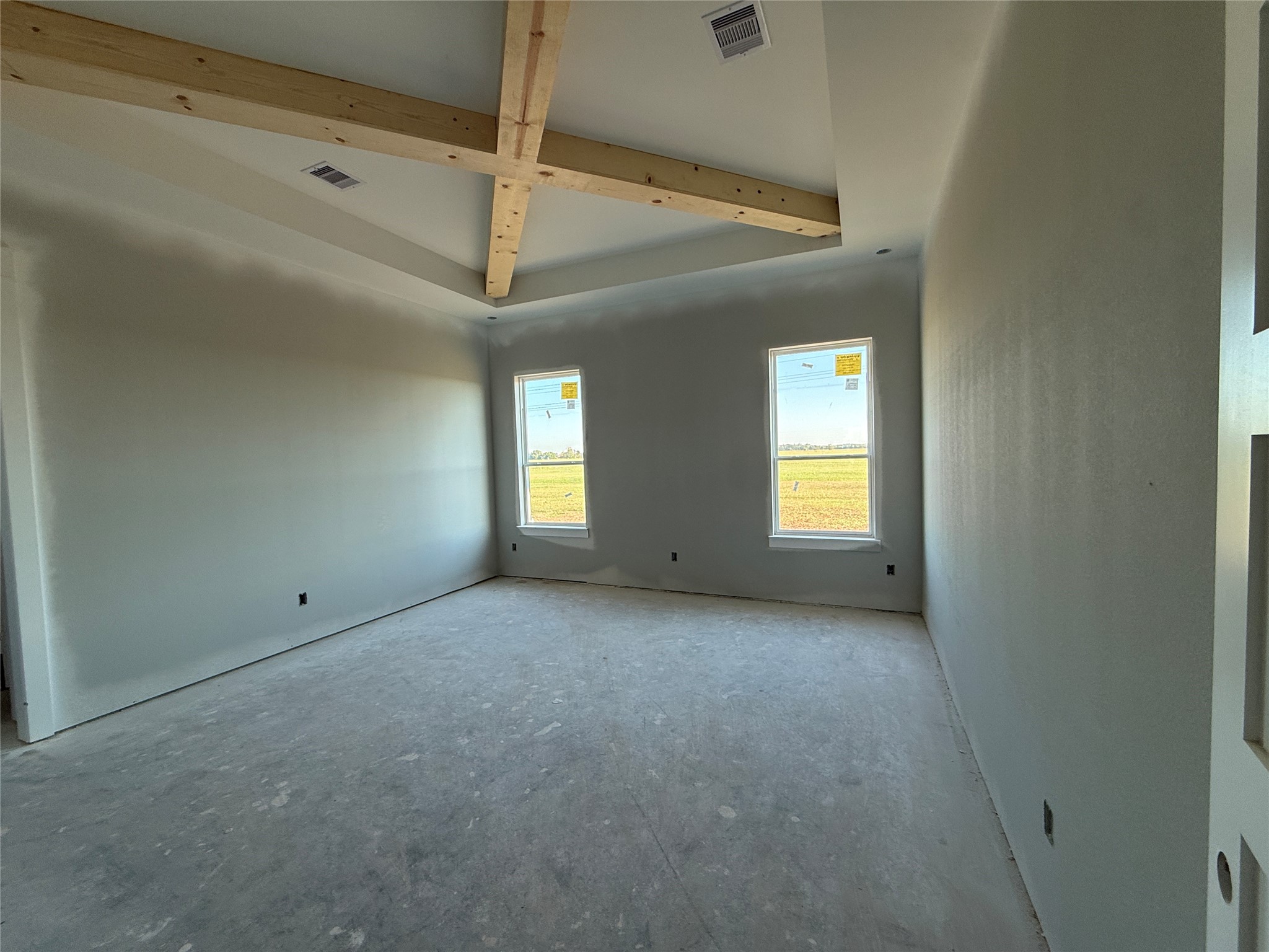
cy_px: 476
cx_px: 634
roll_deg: +1.8
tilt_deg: -2.4
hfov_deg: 102.1
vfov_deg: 85.7
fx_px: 513
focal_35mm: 14
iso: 80
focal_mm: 2.22
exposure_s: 1/99
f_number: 2.2
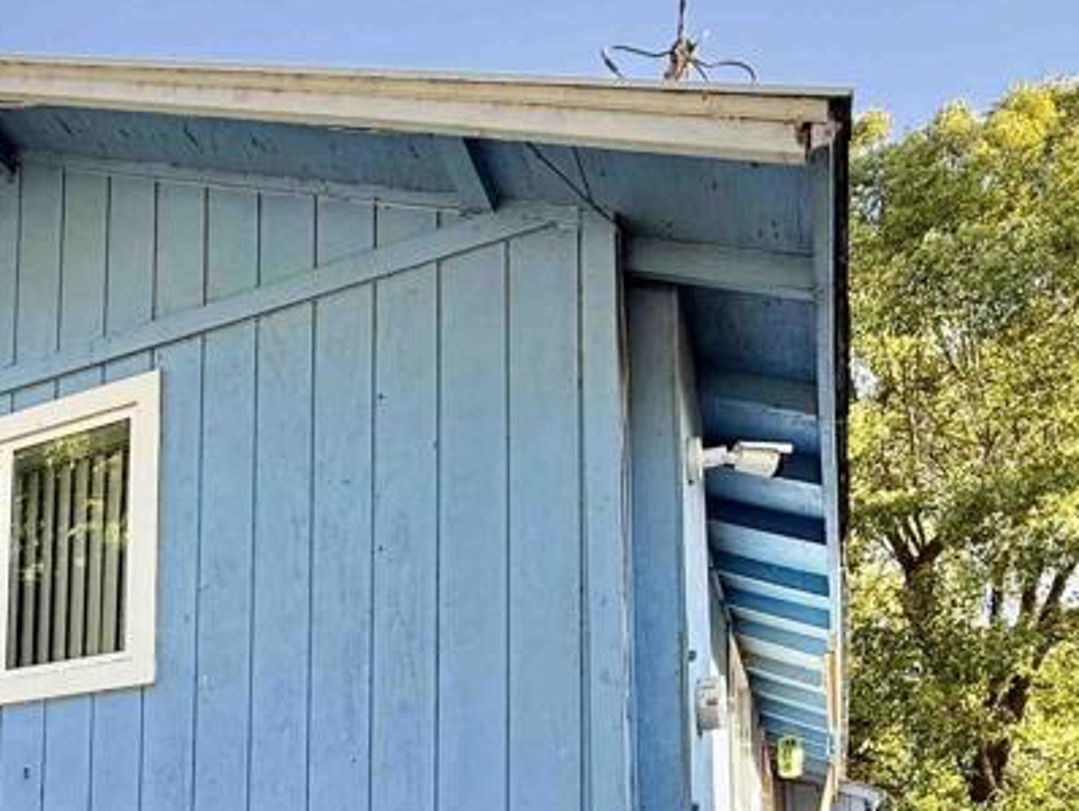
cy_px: 892
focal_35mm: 36
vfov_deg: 34.3
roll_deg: -0.8
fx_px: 1123
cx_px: 241
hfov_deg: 48.9
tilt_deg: +5.7
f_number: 2.2
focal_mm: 2.22
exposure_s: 1/294
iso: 64
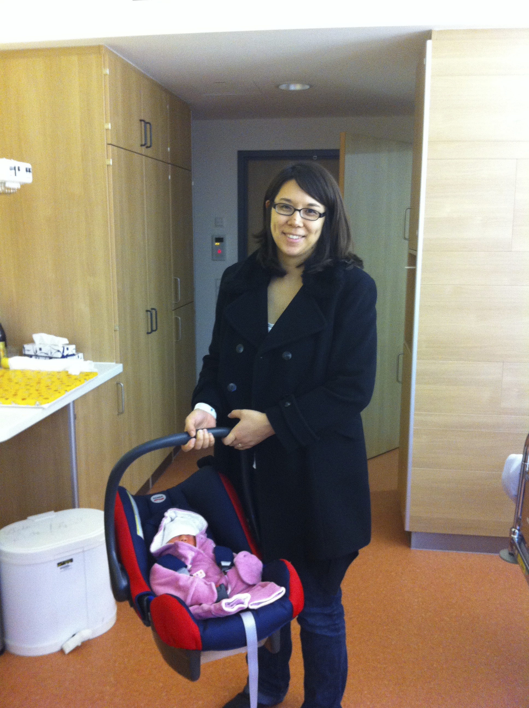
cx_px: 264
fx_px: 715
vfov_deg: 52.7
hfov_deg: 40.6
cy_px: 354
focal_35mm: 35
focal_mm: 3.85
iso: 250
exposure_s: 1/15
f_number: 2.8
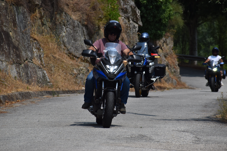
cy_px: 76
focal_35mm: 270
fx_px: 1702
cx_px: 114
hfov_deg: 7.6
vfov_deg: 5.1
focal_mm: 180
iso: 320
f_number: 8
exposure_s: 1/2000
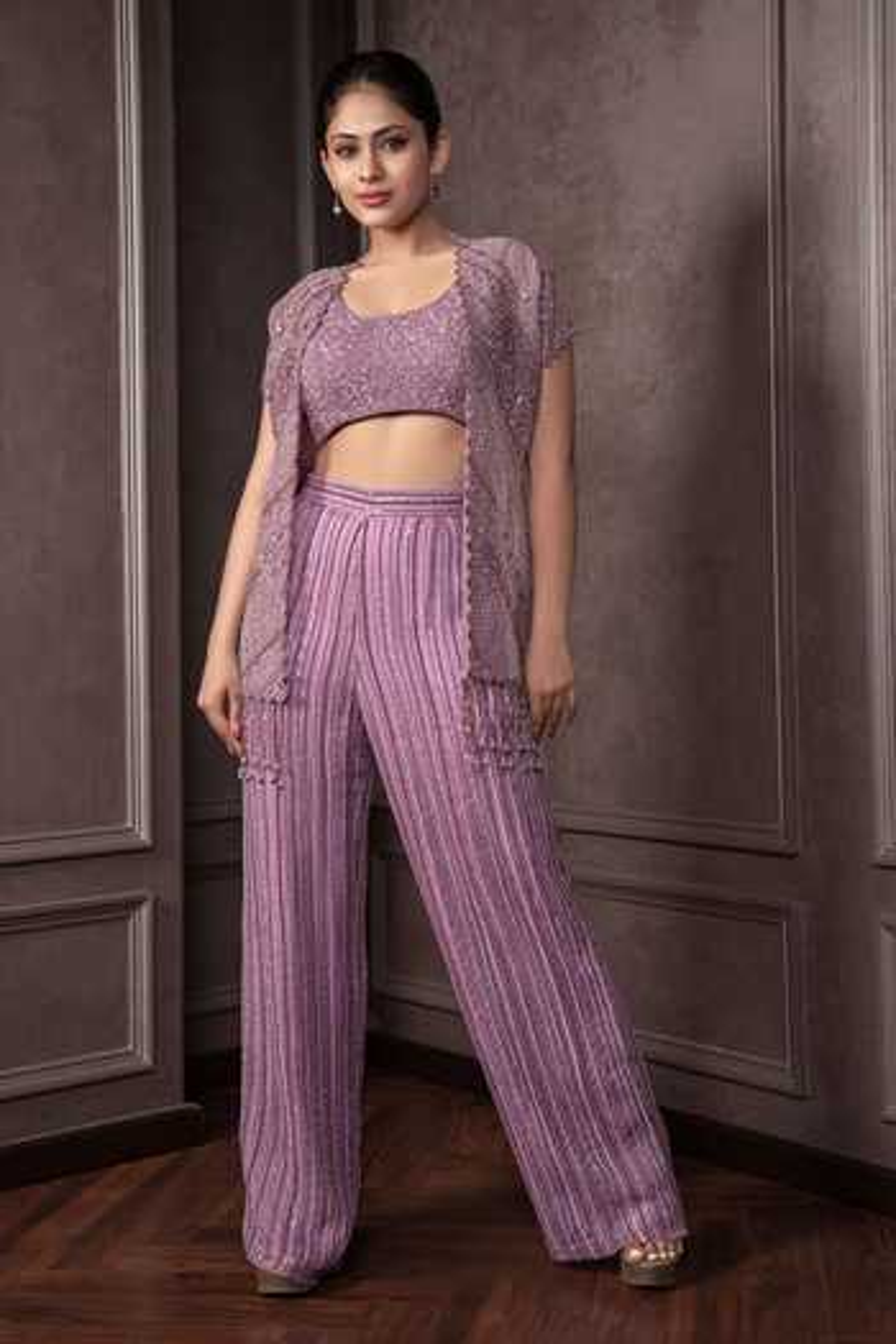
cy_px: 672
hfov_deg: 30.5
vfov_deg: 44.5
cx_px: 448
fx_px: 1643
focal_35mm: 44
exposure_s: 1/250
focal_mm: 44
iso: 500
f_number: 4.5
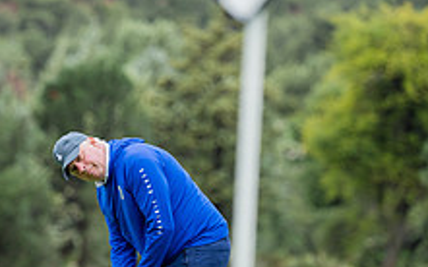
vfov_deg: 4.1
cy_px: 139
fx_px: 3720
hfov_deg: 6.6
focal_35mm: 319
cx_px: 151
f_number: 2.8
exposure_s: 1/1250
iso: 500
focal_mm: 153.5
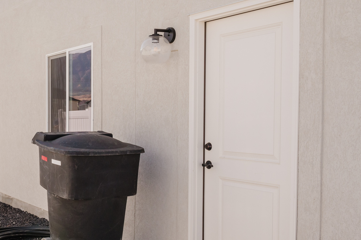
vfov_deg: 26.4
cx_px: 47
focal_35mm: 51
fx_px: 511
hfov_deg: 36.8
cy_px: 137
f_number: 11
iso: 1250
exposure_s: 1/800
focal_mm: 28
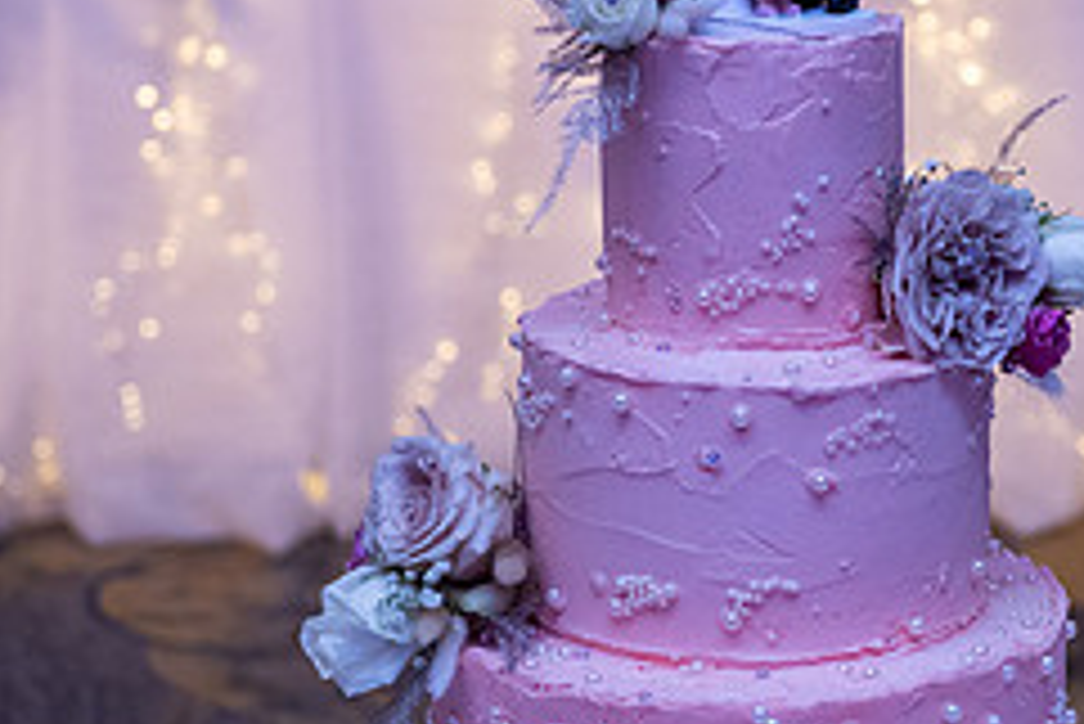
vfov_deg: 10.2
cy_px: 173
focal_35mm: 135
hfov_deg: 15.1
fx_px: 4067
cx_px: 760
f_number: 3.5
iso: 800
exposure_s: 1/160
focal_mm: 56
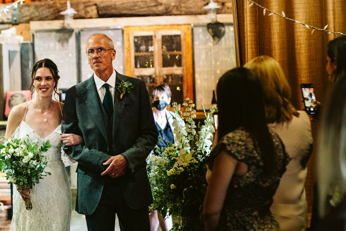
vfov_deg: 7.8
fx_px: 1692
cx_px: 21
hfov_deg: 11.6
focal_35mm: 176
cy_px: 142
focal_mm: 85
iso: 2000
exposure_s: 1/250
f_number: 2.8
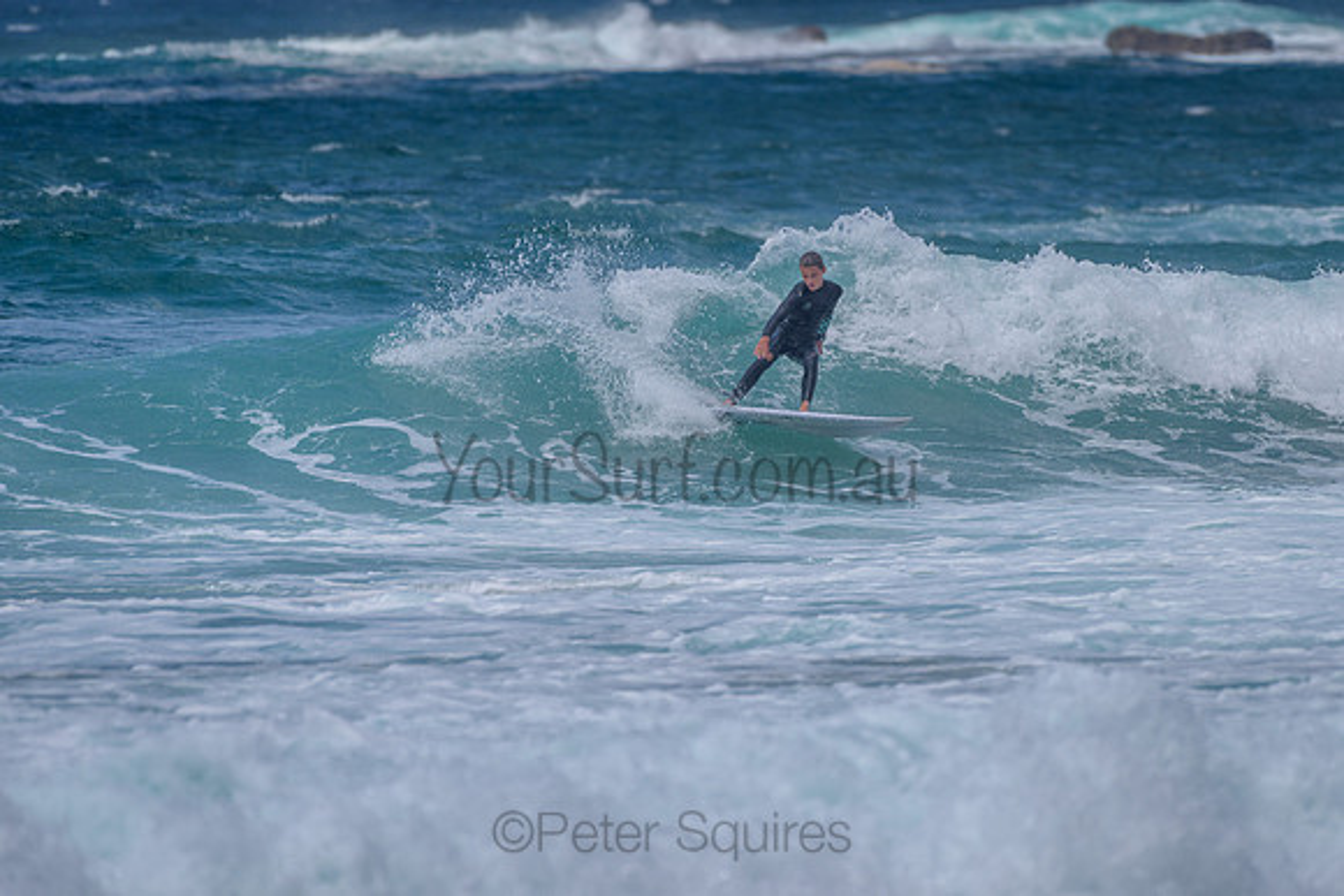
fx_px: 22937
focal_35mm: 614
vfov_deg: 2.2
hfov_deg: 3.4
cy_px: 421
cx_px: 784
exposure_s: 1/2000
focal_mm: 500
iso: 100
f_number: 5.6
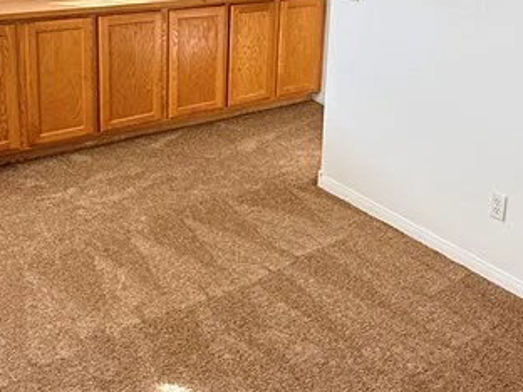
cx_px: 327
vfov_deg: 30.1
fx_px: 695
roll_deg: -3.6
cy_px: 34
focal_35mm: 46
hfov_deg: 40.9
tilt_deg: -12.4
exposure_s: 1/99
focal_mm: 2.22
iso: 160
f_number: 2.2
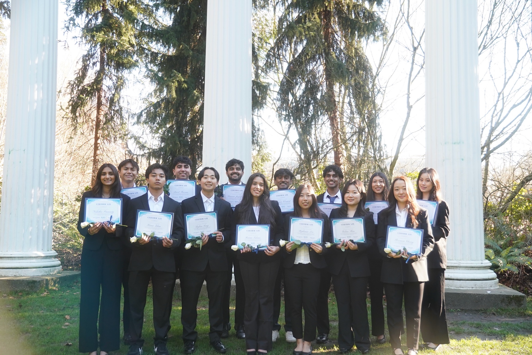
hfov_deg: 53.1
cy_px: 178
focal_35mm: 36
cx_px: 266
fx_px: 532
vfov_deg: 36.9
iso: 800
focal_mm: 24
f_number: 2.8
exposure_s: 1/125
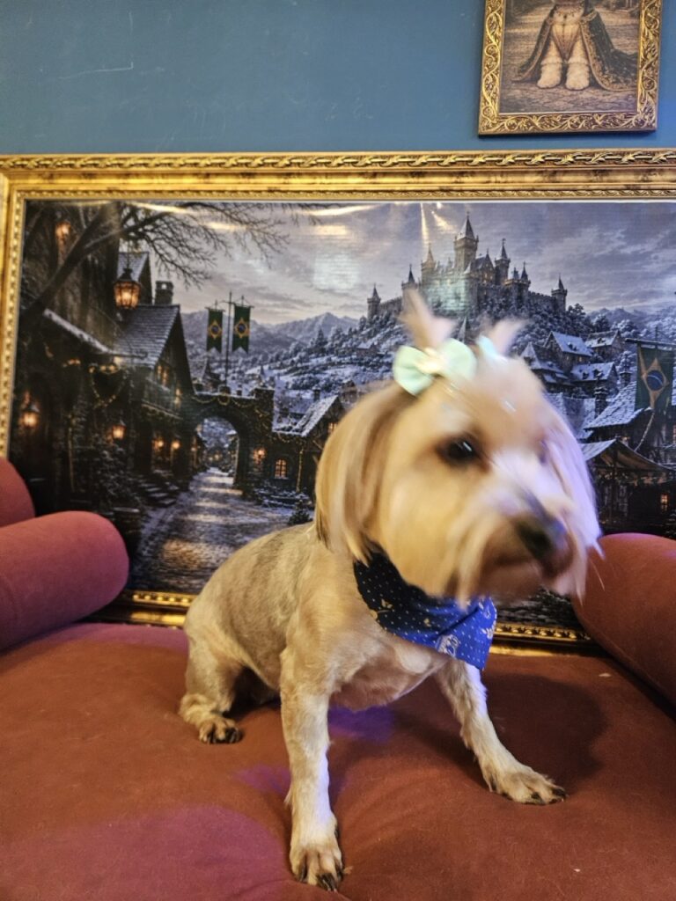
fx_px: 599
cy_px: 450
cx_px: 338
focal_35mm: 23
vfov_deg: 73.9
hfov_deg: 58.9
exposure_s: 1/120
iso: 1000
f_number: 1.8
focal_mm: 5.4
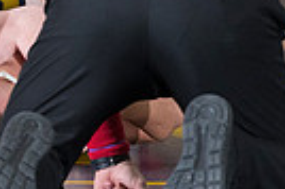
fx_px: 5986
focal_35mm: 757
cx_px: -160
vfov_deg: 1.8
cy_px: 39
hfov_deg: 2.7
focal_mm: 175
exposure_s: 1/250
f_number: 5.6
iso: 1250
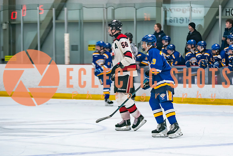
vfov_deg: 6.2
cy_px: 103
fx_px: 1437
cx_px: 179
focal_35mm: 222
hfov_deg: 9.3
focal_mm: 115
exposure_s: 1/640
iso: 1250
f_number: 2.8
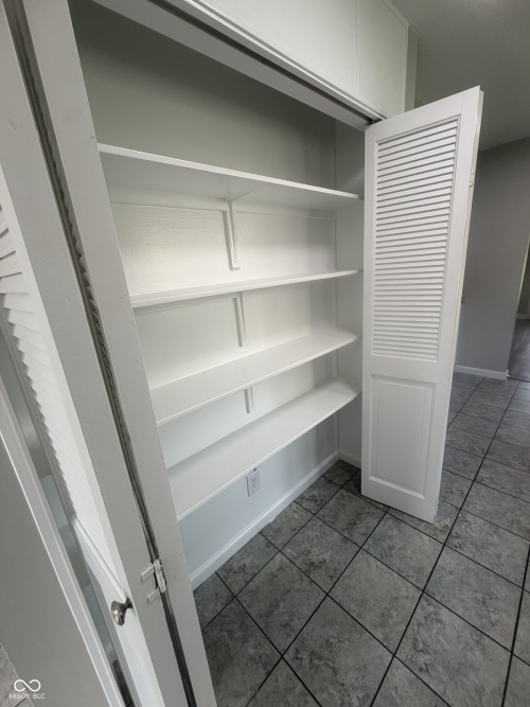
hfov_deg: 85.7
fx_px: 286
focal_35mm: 14
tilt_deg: -17.0
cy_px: 354
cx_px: 265
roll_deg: +4.8
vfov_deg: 102.1
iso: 100
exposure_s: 1/120
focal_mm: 2.22
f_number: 2.2
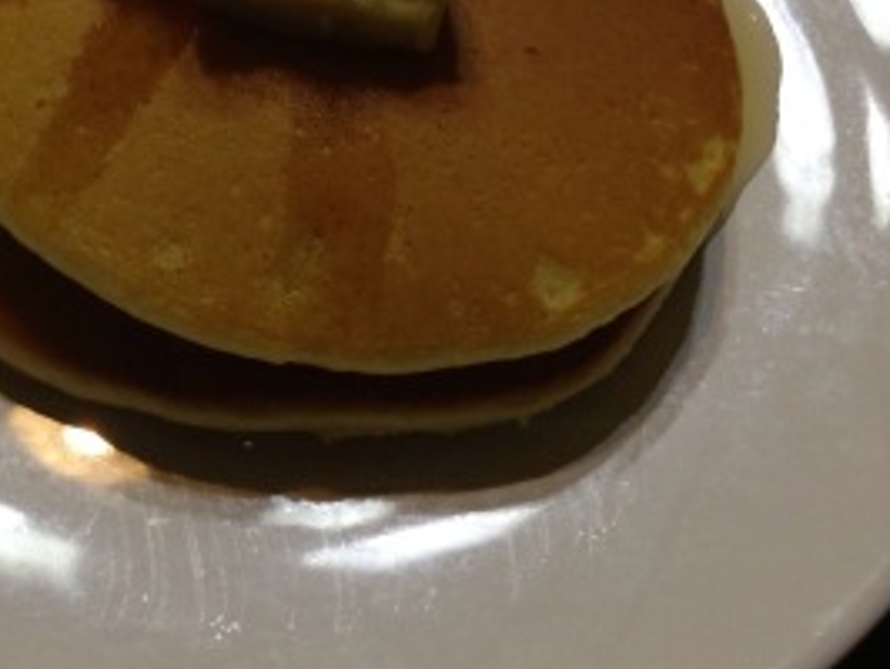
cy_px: 135
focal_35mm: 62
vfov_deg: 23.3
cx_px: 288
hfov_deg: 30.9
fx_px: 1595
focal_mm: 4.13
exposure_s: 1/20
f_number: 2.4
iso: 125
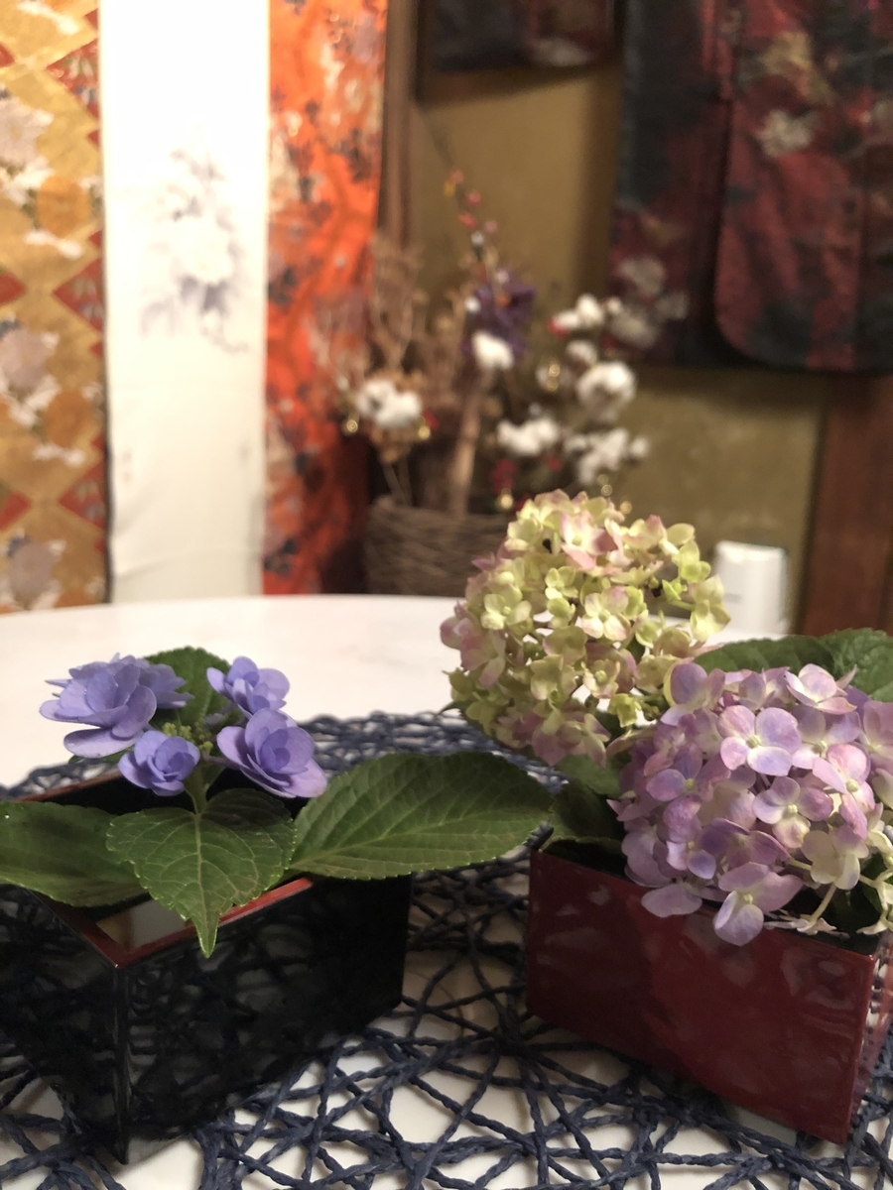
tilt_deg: -11.9
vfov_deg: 63.4
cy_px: 595
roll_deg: -1.2
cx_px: 446
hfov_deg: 49.7
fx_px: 963
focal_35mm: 28
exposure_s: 1/4
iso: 200
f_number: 1.8
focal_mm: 3.99
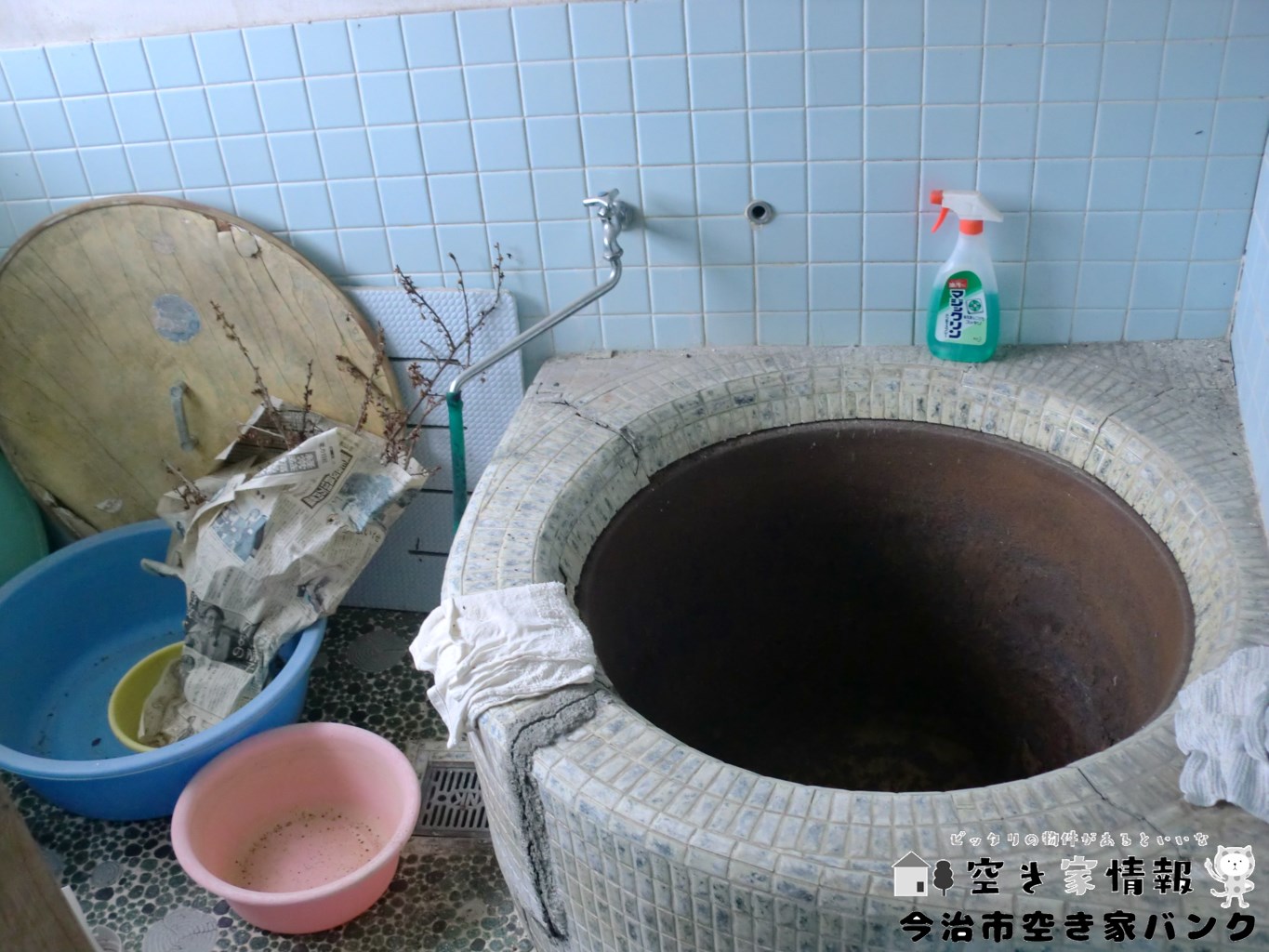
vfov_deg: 40.7
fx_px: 1283
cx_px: 634
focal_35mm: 35
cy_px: 476
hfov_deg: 52.6
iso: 250
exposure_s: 1/60
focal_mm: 6.3
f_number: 3.1
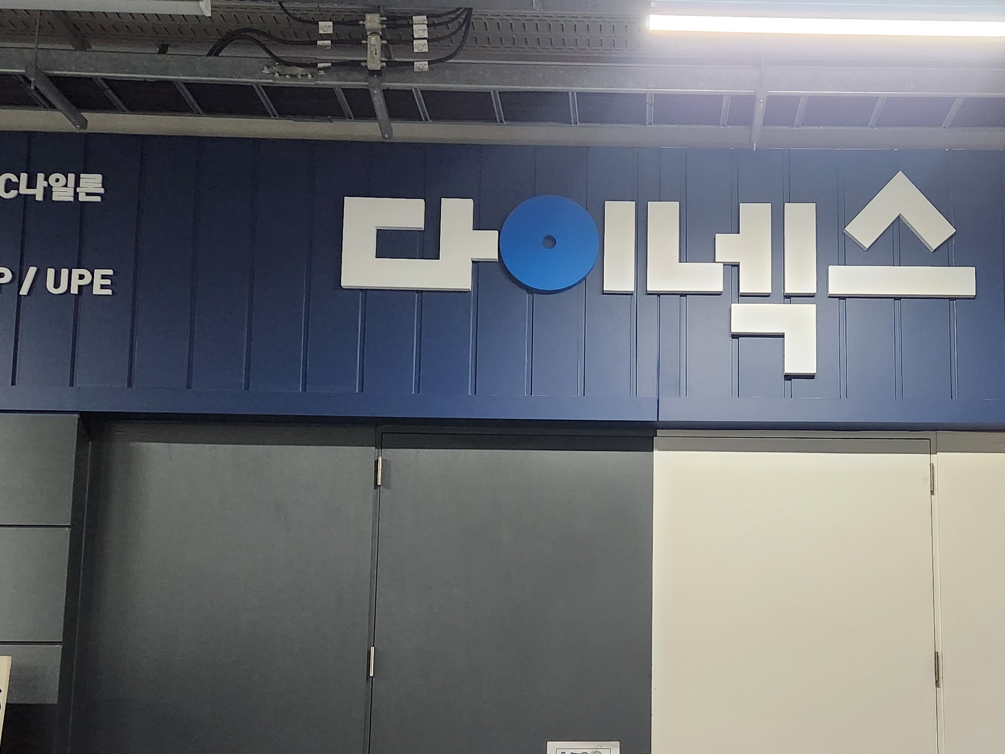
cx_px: 646
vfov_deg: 33.8
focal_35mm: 42
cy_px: 550
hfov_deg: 44.3
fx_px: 1220
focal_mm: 5.4
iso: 640
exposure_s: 1/120
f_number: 1.8
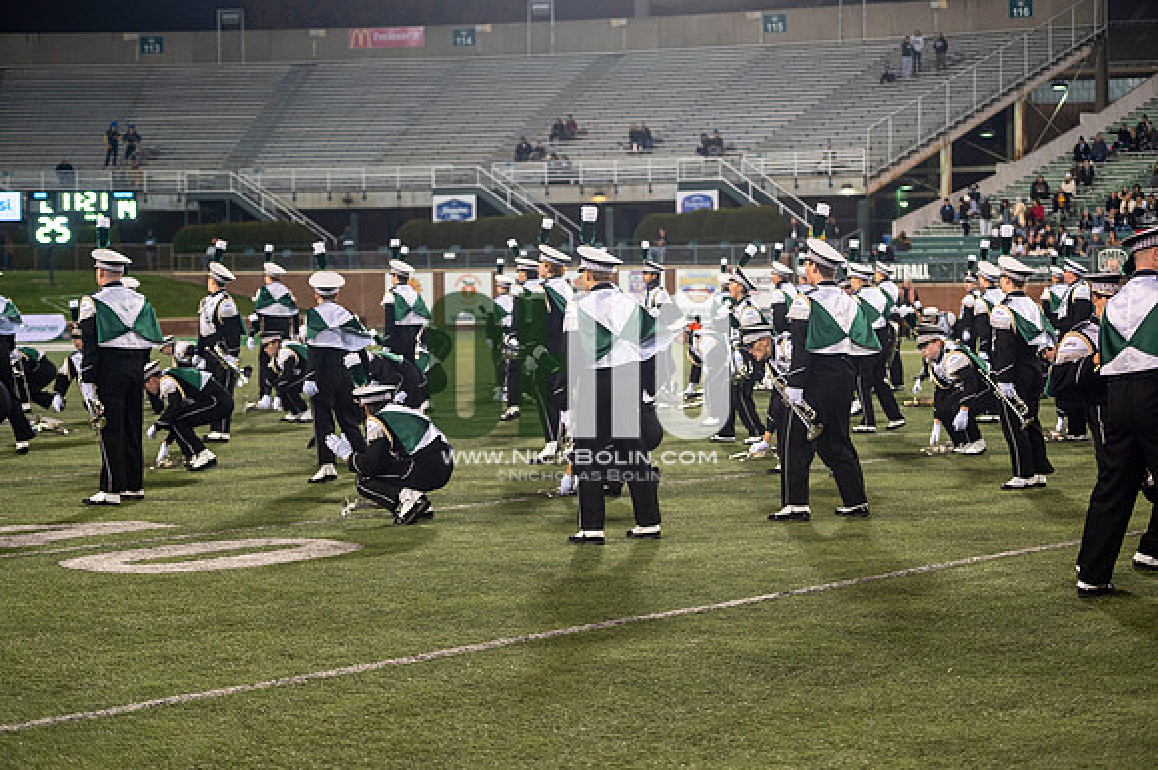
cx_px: 579
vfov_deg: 19.4
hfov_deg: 28.9
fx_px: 2250
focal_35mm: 70
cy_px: 385
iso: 1000
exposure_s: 1/500
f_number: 2.8
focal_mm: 70
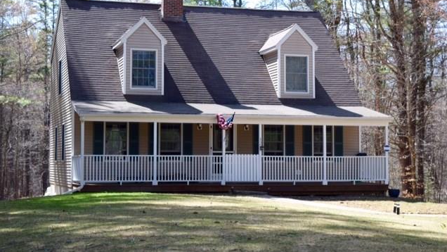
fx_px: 901
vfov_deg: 15.9
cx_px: 224
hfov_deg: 27.9
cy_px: 106
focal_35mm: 76
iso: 280
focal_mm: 48
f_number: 8
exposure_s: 1/250
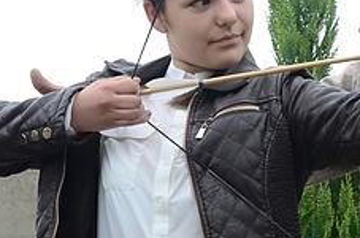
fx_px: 1655
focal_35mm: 166
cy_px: 110
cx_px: 312
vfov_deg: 8.2
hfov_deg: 12.3
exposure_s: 1/125
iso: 200
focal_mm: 38
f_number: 6.7
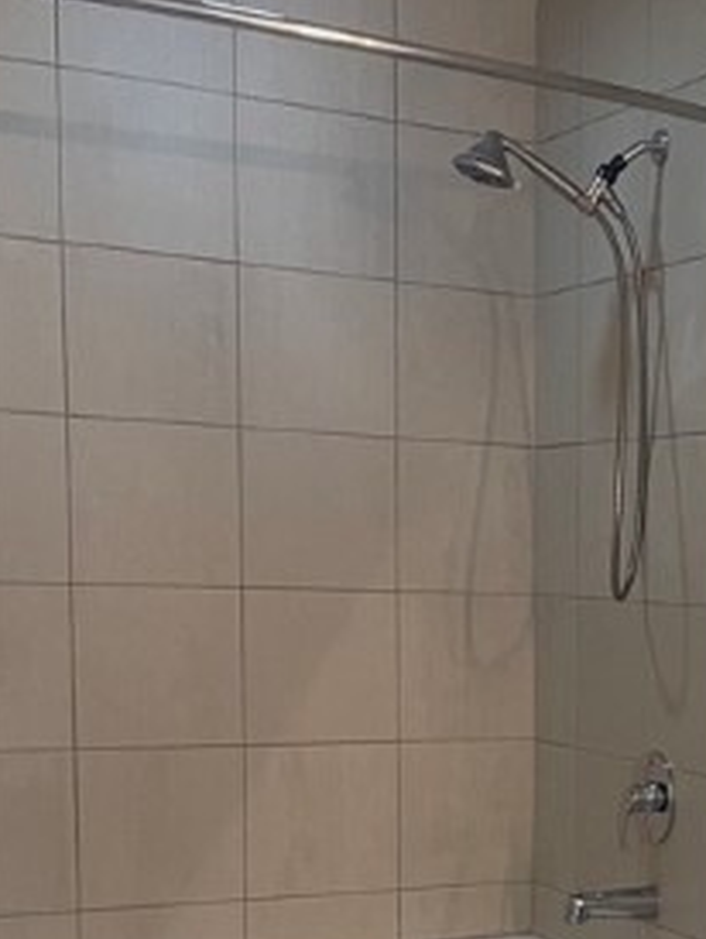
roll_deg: -1.1
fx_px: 1901
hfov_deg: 19.1
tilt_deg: -5.8
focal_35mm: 70
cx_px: 970
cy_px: 816
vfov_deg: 26.9
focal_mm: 5.1
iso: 160
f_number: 1.6
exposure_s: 1/60
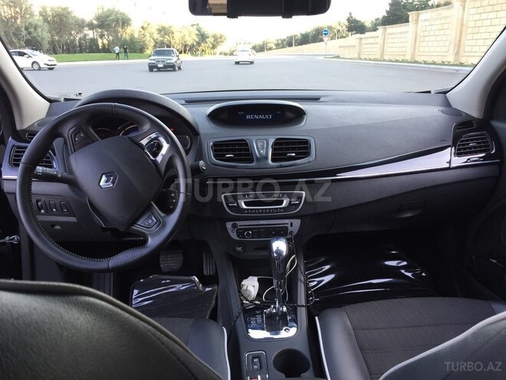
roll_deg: -0.4
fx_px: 424
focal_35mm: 29
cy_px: 190
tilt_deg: -16.7
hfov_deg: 61.7
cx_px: 253
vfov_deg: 48.2
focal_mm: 4.15
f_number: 2.2
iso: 50
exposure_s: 1/100
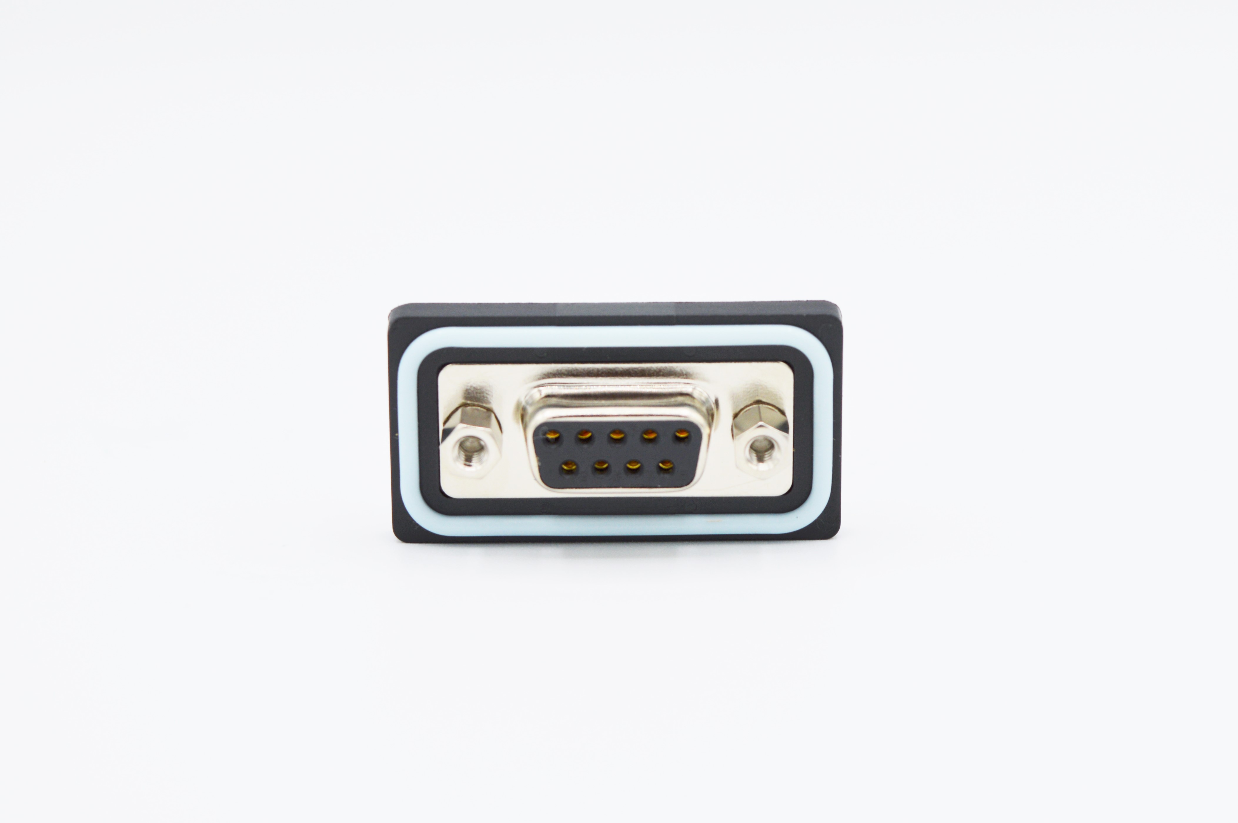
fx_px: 2835
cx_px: 619
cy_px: 412
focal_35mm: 82
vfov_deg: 16.5
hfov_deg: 24.6
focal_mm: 55
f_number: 8
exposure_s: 1/250
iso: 100
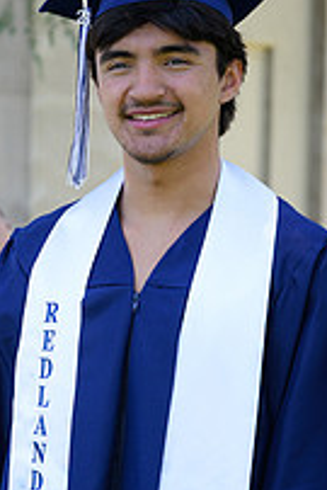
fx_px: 2571
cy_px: 349
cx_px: 27
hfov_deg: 7.3
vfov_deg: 10.9
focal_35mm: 189
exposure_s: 1/125
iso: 100
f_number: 5
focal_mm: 85
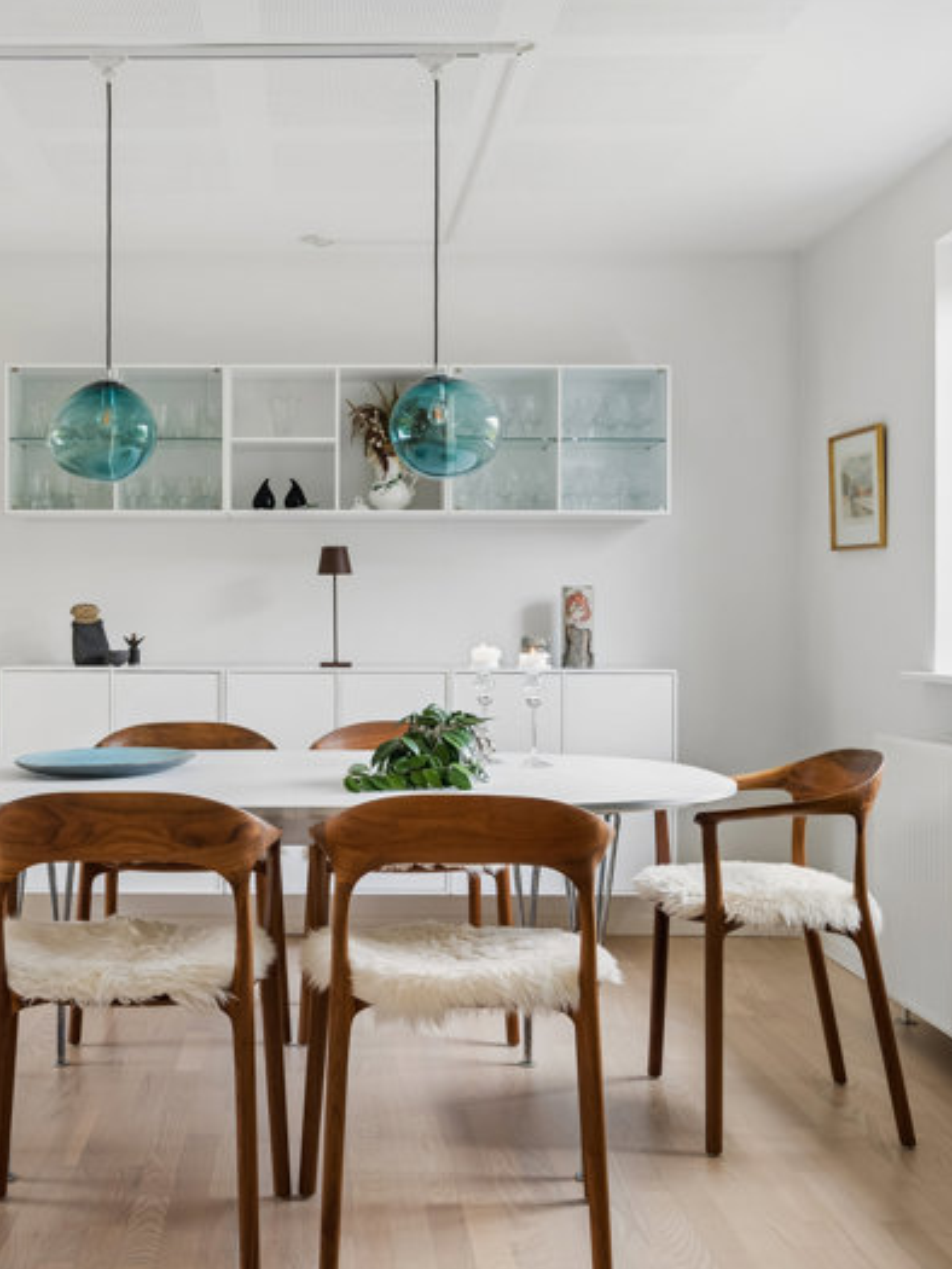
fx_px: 1503
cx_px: 321
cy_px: 637
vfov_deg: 45.8
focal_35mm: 41
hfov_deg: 34.8
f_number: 8
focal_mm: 28
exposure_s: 1/10
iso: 640
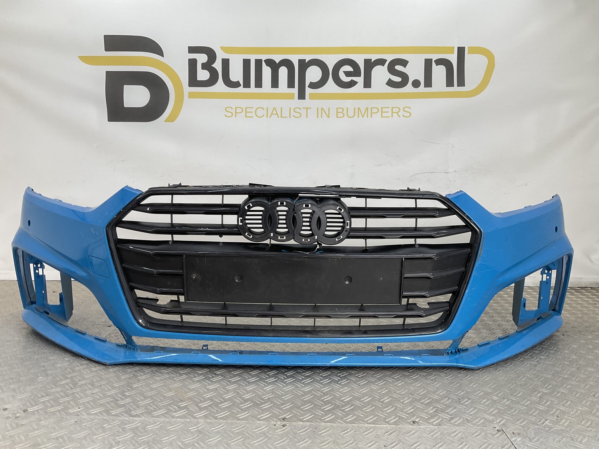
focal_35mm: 29
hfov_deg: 61.7
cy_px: 224
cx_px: 300
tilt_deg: -7.7
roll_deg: -1.3
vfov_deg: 48.2
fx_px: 502
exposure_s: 1/142
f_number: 1.8
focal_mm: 3
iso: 16
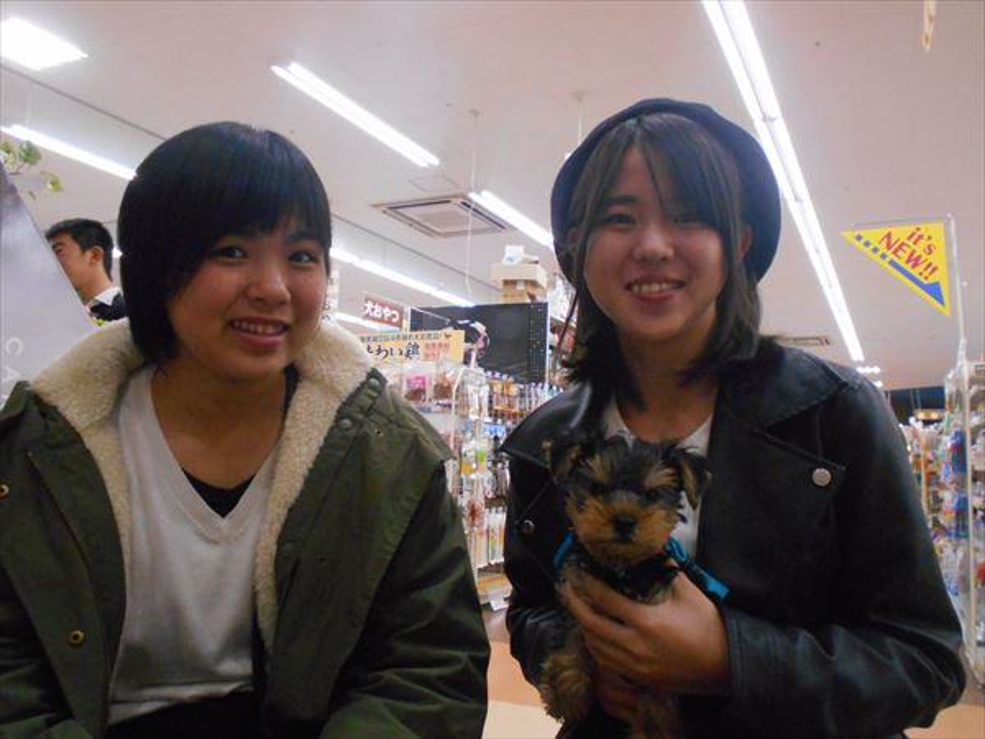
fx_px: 854
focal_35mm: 30
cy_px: 370
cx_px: 492
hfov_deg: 60.0
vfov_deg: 46.8
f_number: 3.4
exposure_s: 1/125
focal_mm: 5.1
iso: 800
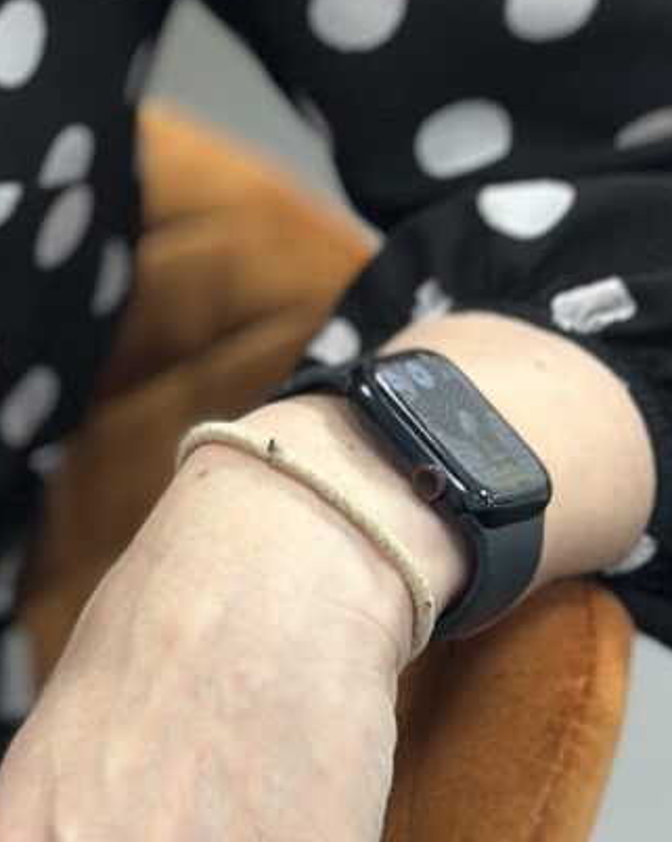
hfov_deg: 6.8
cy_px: -431
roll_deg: +0.2
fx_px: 5575
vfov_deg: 8.4
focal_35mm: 224
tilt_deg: -13.1
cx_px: -458
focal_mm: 6.86
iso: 125
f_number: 1.78
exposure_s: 1/68
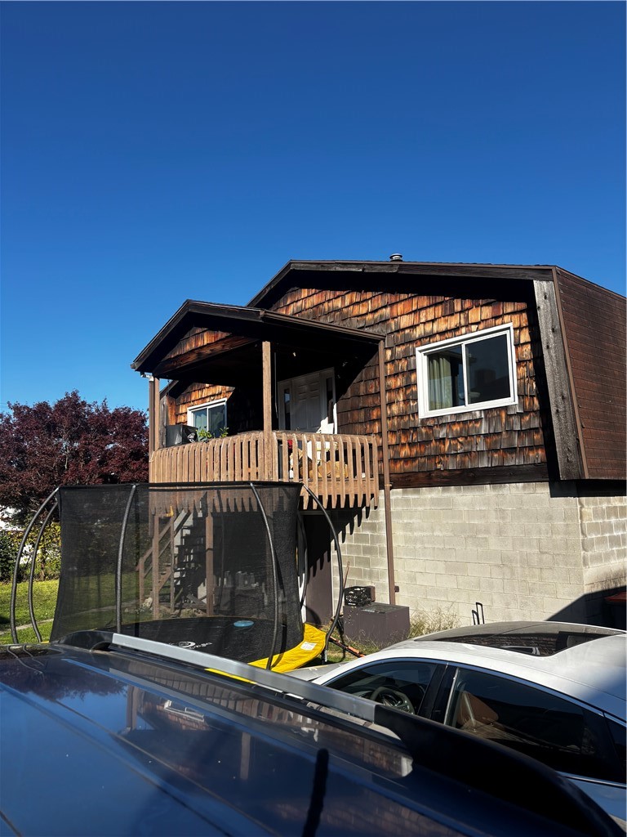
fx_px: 628
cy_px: 418
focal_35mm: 26
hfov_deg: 53.1
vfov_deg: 67.3
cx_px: 314
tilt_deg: +2.4
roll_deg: +2.0
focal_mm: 5.96
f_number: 1.6
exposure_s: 1/2639
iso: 50
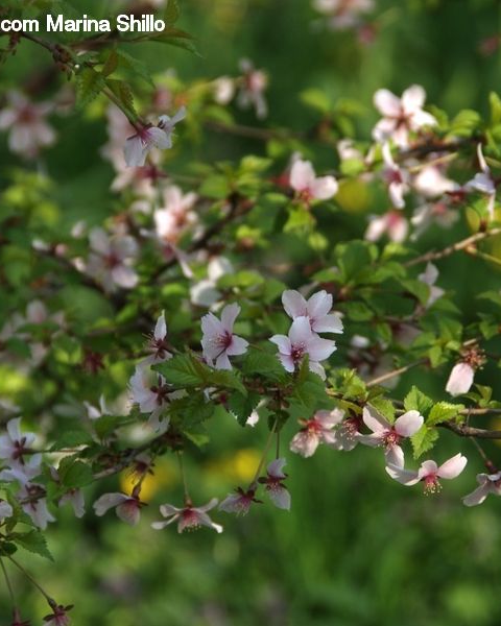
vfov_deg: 4.6
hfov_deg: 3.7
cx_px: 244
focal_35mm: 423
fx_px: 7840
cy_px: 313
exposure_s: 1/100
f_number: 8
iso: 100
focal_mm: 200
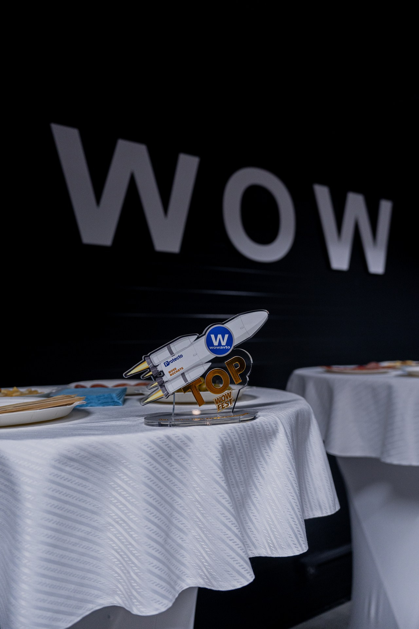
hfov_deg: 46.4
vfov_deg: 65.5
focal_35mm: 28
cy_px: 314
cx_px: 210
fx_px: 489
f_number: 2.8
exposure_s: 1/125
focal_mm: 28
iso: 800
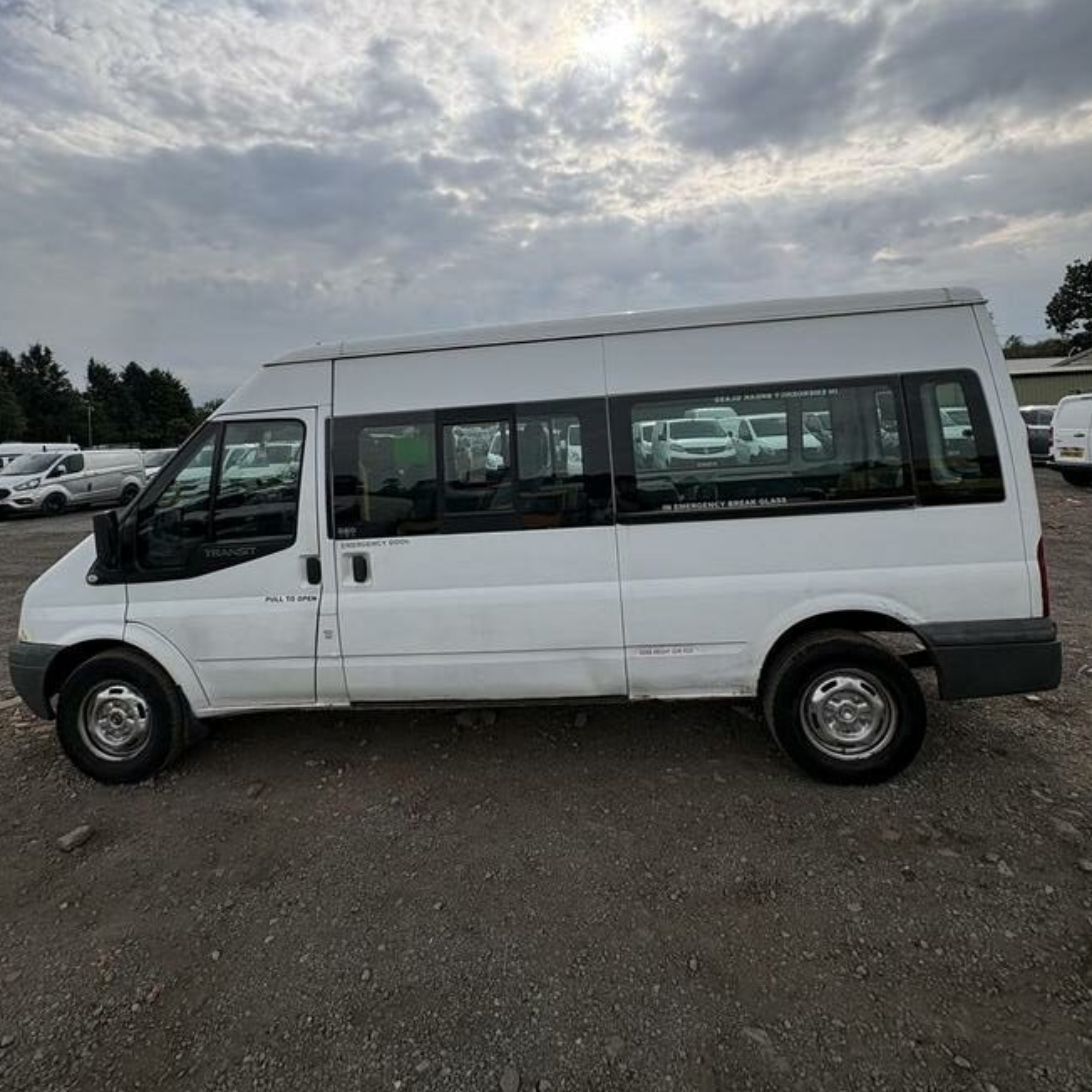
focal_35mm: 17
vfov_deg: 82.8
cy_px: 427
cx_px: 551
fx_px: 607
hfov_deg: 84.0
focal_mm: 2.22
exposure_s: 1/2494
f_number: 2.2
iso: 50
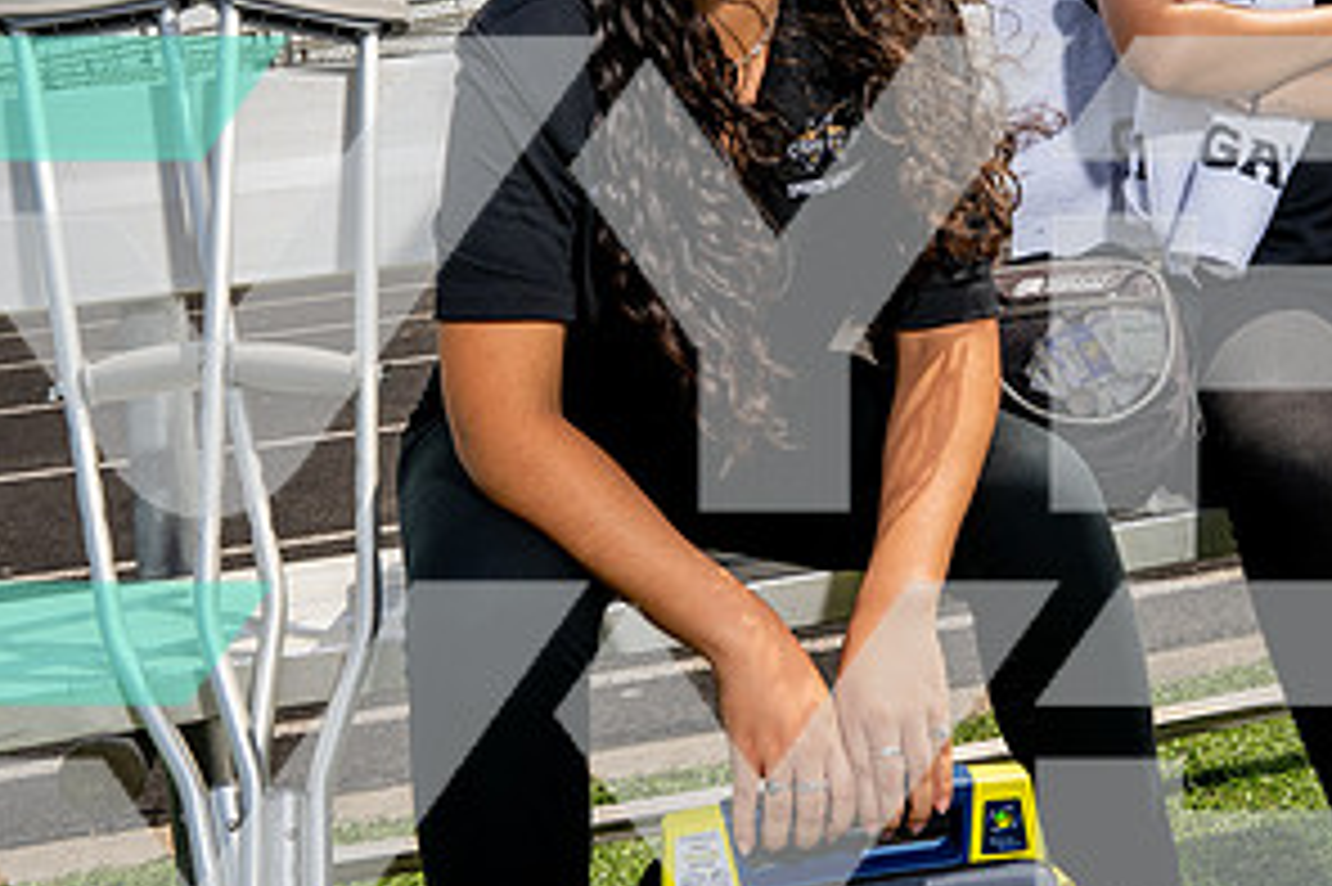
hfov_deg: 38.1
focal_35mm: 51
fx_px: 1886
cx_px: 963
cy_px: 277
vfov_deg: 26.3
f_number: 8
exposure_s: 1/250
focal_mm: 26
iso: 100
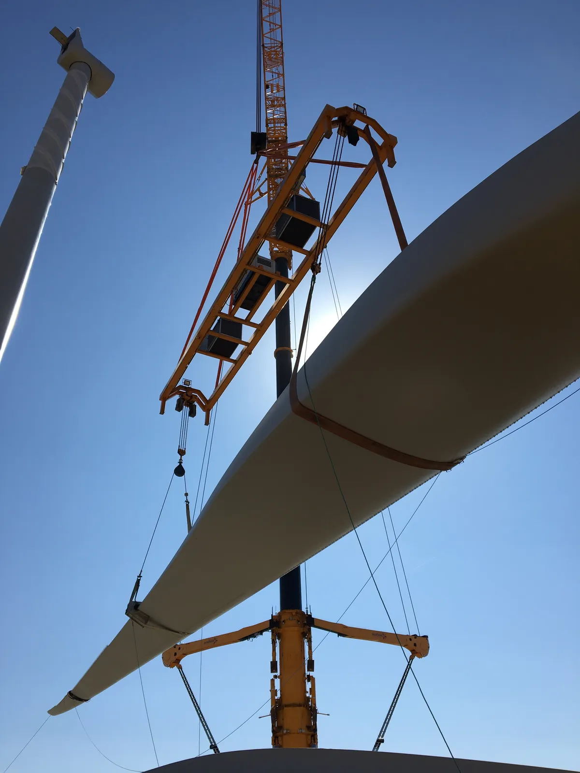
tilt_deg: +37.9
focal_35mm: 29
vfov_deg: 61.7
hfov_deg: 48.2
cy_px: 386
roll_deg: +2.9
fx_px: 648
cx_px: 290
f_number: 2.2
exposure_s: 1/3205
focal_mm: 4.15
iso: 25
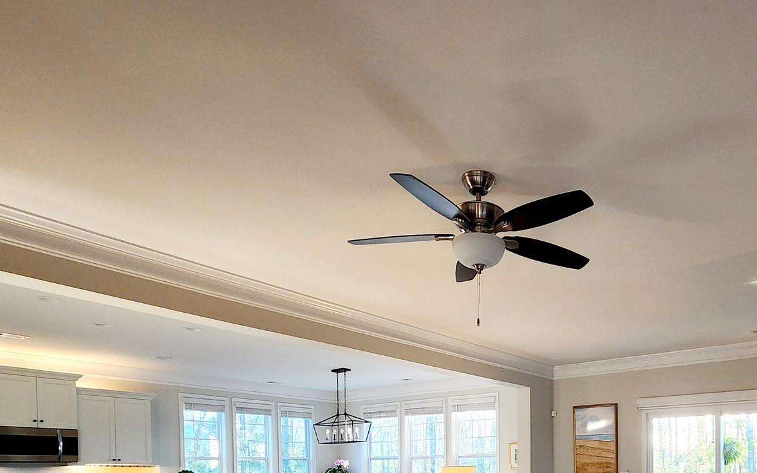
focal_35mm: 24
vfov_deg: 43.0
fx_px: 495
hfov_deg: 71.1
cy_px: 486
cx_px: 540
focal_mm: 2.2
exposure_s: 1/60.2
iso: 200
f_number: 2.2
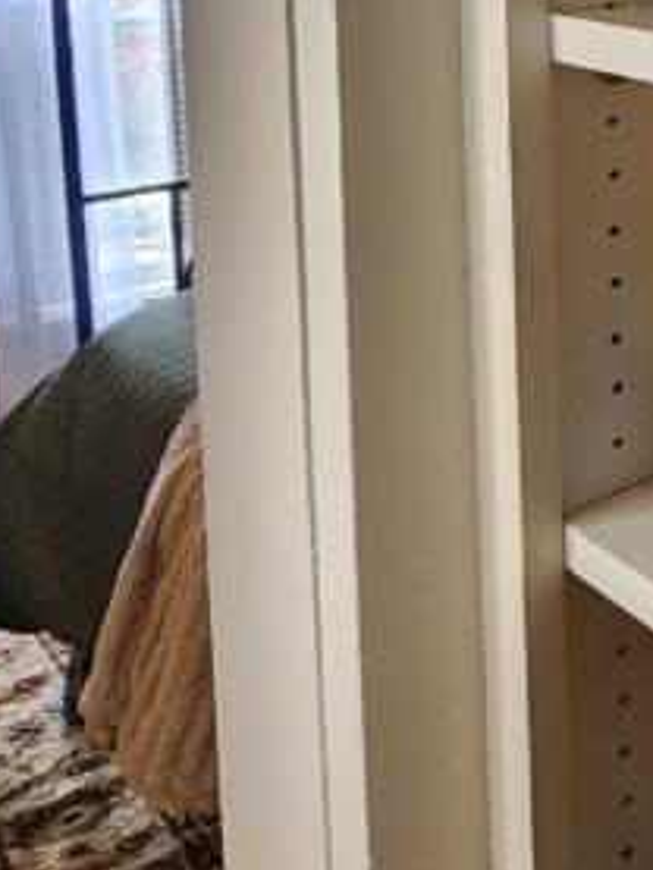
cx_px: 1014
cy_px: 22
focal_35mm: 48
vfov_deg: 36.1
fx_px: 1206
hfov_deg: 23.4
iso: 320
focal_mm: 2.2
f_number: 2.2
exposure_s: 1/60
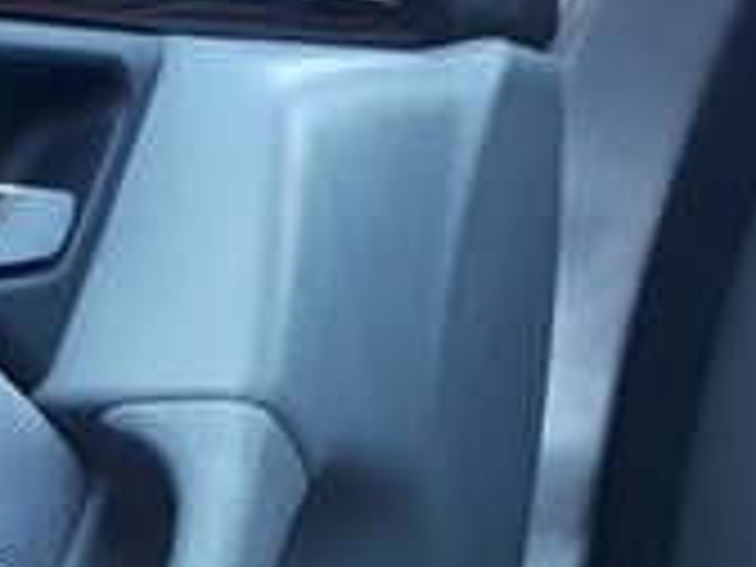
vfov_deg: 13.3
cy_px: 826
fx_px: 2315
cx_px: -374
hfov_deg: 16.8
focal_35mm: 106
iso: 64
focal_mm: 3.6
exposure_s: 1/30
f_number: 1.9
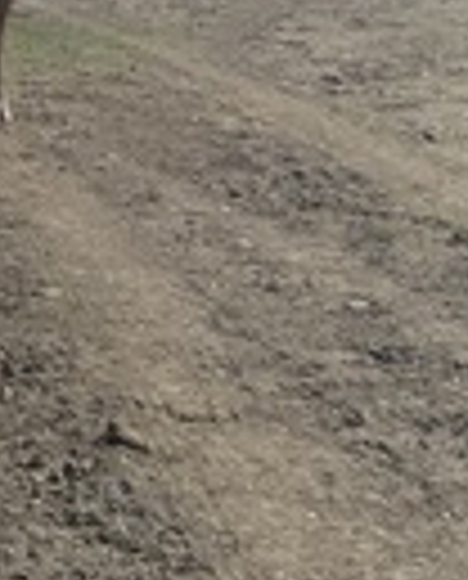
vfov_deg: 13.4
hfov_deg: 10.1
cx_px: -518
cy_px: -67
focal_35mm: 140
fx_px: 2413
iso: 16
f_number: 1.8
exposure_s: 1/1848
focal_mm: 3
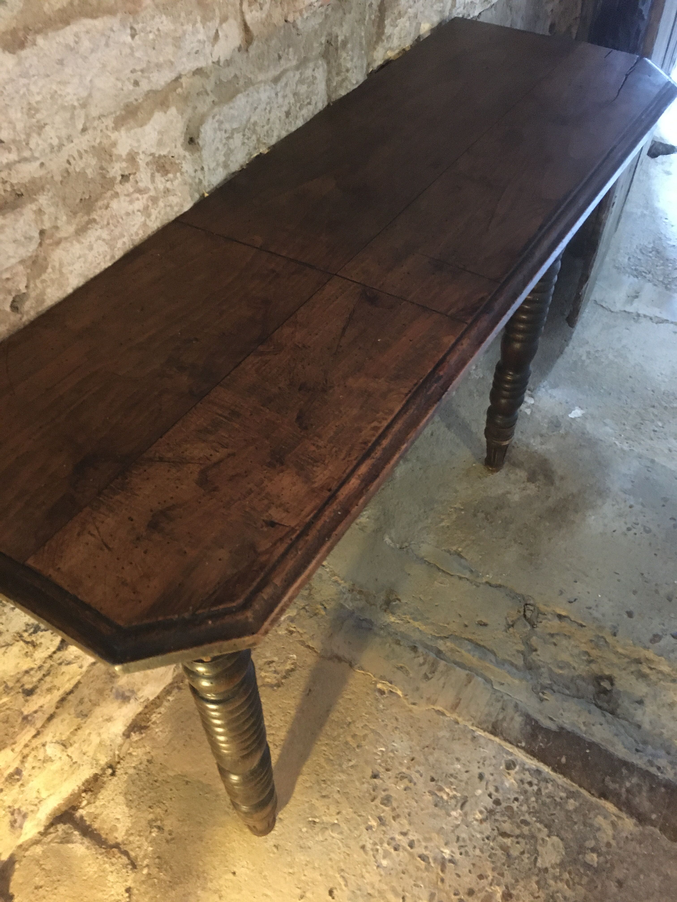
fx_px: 756
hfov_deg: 48.2
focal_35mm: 29
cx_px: 338
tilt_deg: -47.4
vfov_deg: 61.7
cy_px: 451
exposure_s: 1/17
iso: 500
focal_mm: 4.15
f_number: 2.2
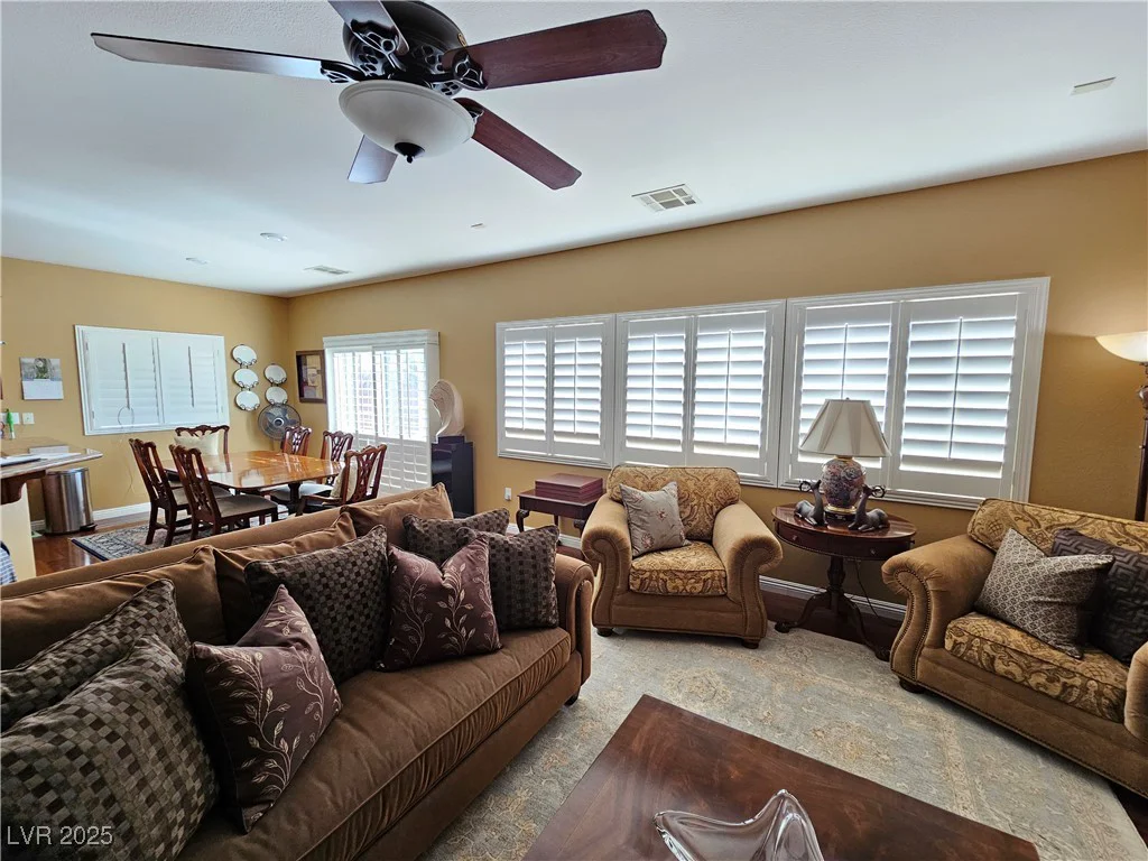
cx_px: 574
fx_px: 431
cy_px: 430
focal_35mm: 13
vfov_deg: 89.9
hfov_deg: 106.2
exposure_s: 1/60
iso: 125
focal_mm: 2.2
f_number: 2.2
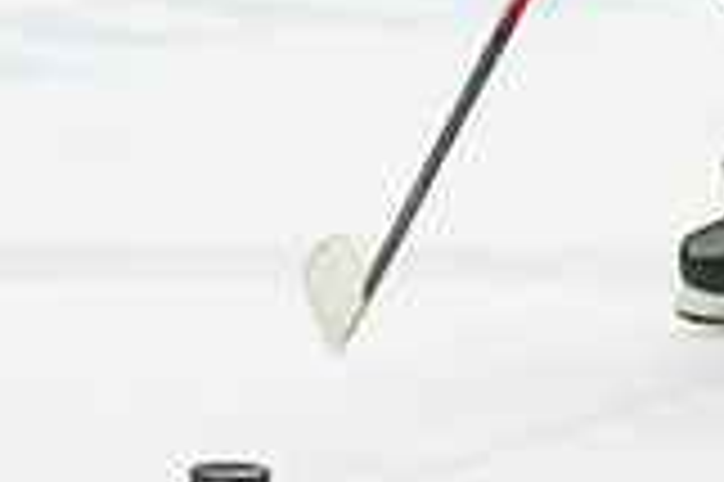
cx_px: 488
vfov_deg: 1.4
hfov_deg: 2.1
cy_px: -264
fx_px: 20131
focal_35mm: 1002
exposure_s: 1/1000
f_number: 3.2
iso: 2000
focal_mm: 140
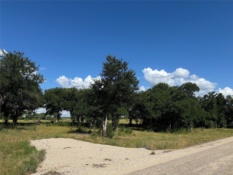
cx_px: 116
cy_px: 88
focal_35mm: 24
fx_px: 162
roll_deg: -0.6
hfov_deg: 71.6
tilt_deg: +10.5
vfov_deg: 56.8
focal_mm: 6.76
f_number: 1.78
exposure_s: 1/5348
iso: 80
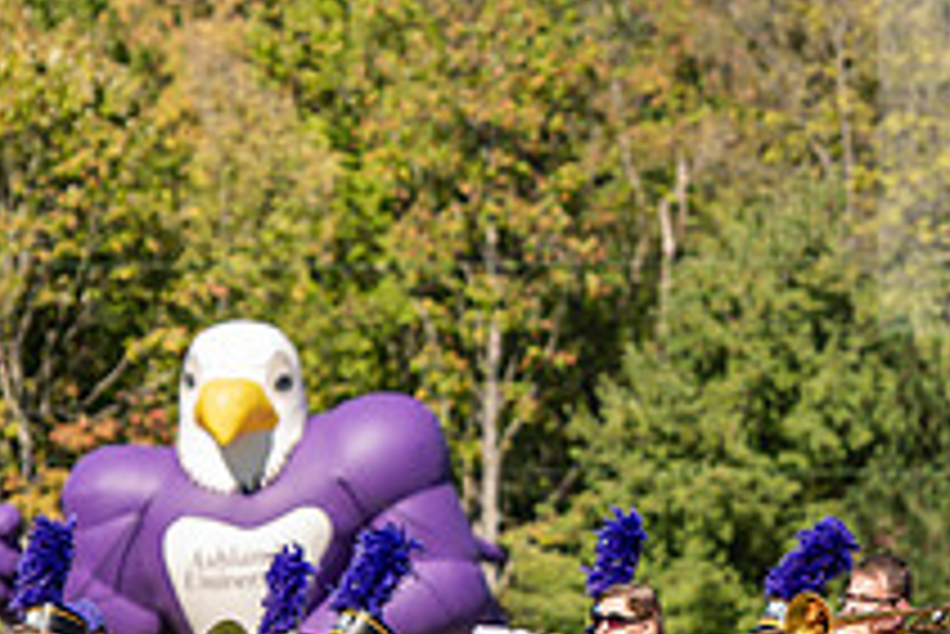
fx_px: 9797
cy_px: 501
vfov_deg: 3.7
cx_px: 743
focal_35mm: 371
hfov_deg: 5.5
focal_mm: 135
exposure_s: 1/320
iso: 50
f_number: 4
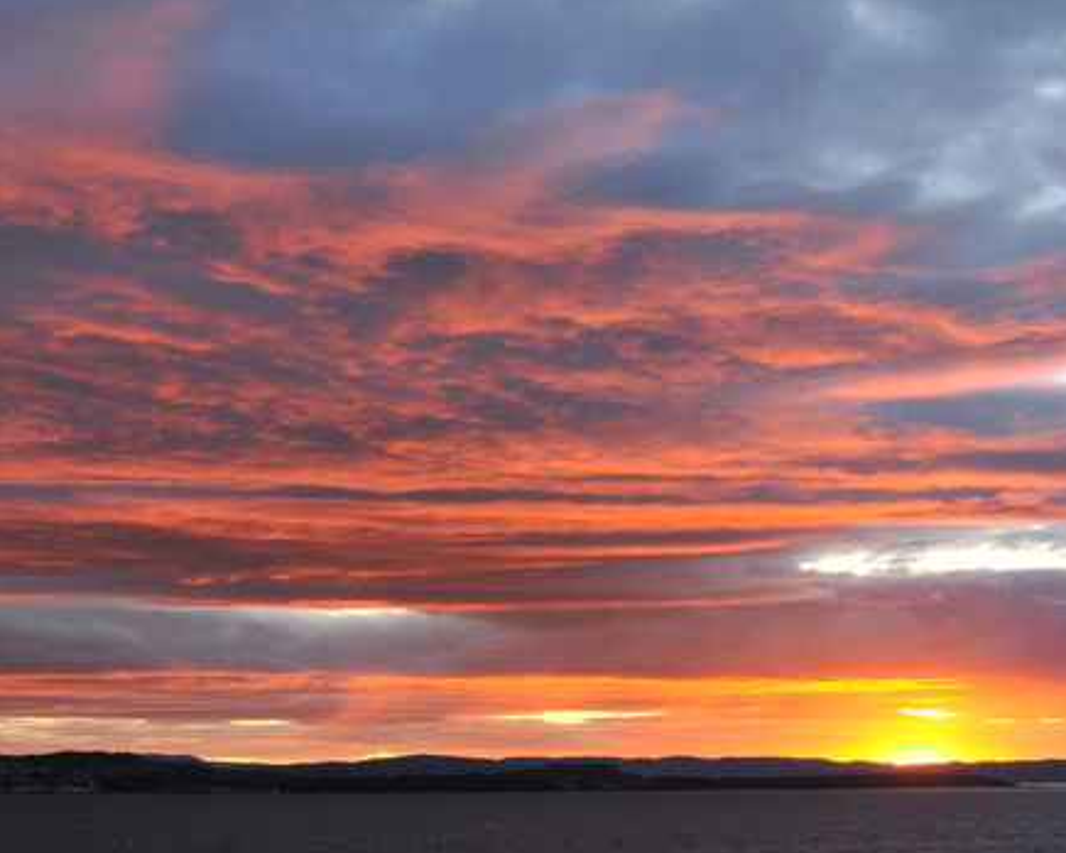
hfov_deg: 29.5
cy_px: 447
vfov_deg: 23.8
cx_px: 627
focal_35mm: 64
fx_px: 2019
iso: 320
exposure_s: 1/50
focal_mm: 22
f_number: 8
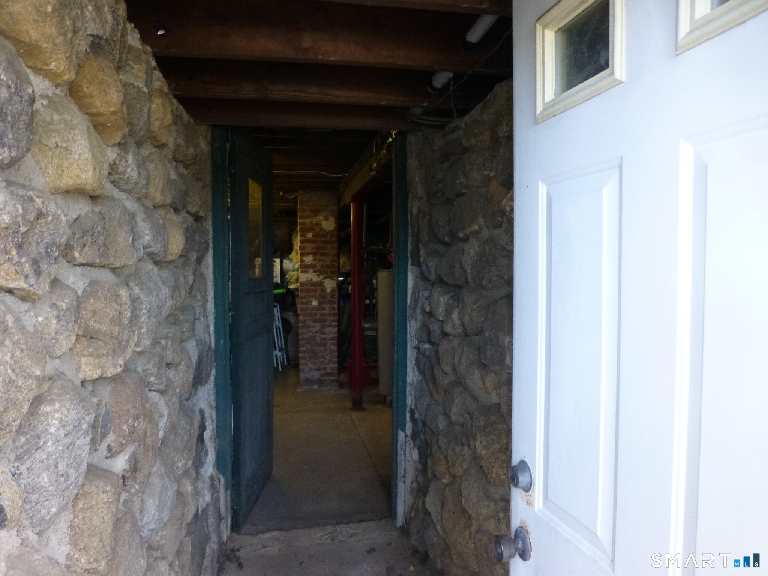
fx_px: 532
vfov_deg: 56.8
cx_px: 384
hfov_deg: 71.6
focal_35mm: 24
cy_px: 288
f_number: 3.3
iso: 400
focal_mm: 4.3
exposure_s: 1/60
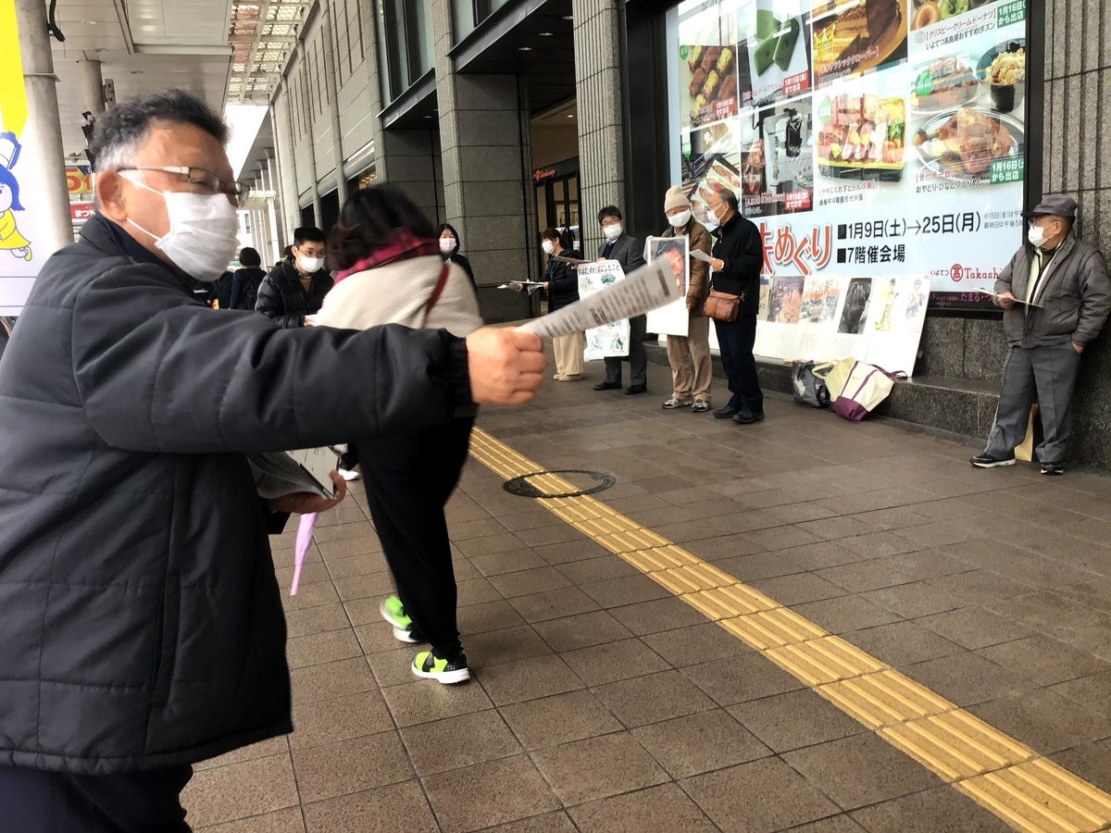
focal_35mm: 31
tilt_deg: -7.4
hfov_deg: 58.4
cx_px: 556
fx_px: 995
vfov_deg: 45.4
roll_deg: +3.2
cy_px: 416
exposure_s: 1/60
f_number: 2.4
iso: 32
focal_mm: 3.3
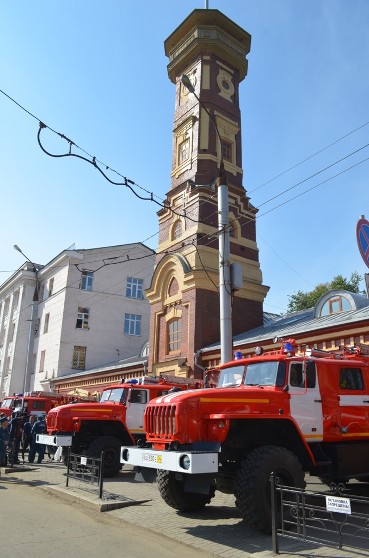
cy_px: 279
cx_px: 184
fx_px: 417
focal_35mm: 27
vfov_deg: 67.5
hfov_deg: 47.7
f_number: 8
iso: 125
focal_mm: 18
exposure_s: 1/250
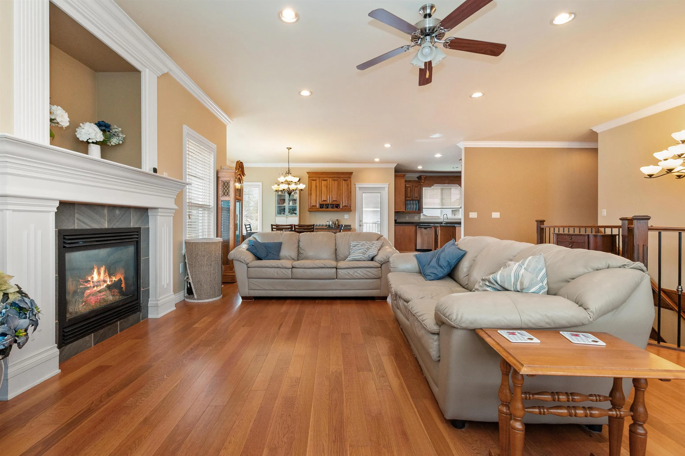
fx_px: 285
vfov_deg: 77.3
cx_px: 342
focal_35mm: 15
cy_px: 228
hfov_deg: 100.4
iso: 320
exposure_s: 1/30
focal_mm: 10
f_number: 9
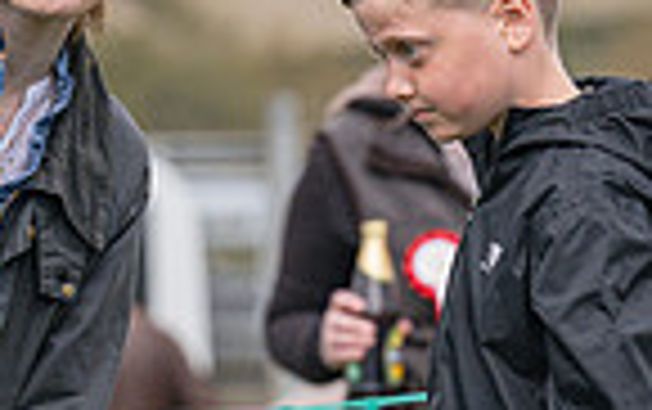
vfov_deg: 1.8
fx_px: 12666
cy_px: 604
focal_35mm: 712
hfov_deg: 2.9
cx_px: 344
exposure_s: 1/2500
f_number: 4.5
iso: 400
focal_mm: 150
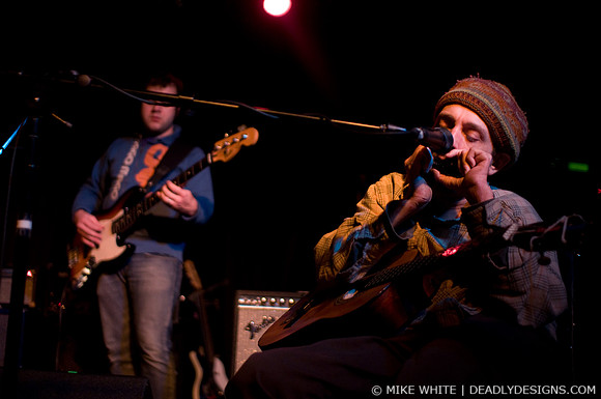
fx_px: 750
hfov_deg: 43.7
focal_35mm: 45
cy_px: 200
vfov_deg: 29.8
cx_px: 300
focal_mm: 30
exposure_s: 1/125
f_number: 1.4
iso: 800
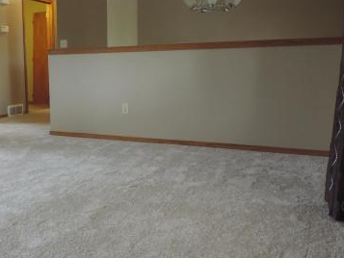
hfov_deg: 46.4
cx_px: 92
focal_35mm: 39
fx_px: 388
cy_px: 123
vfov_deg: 36.8
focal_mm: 4.3
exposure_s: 1/50
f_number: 3
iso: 560
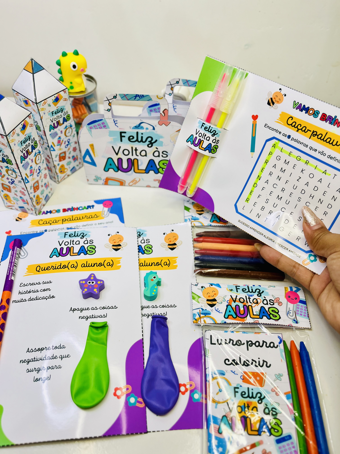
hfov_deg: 53.1
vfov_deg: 67.3
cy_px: 227
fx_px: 340
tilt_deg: -50.7
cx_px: 170
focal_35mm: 26
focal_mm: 5.1
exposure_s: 1/60
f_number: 1.6
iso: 125
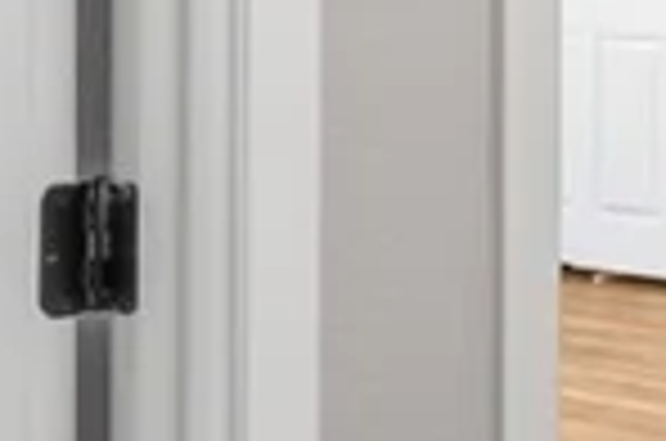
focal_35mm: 118
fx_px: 2178
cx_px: 1174
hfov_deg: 15.2
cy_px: -106
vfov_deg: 11.3
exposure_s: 1/1.67
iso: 400
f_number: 8
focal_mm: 17
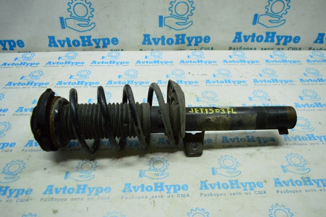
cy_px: 108
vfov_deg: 43.5
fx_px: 271
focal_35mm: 30
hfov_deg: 62.0
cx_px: 163
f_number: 4
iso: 6400
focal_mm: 20
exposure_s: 1/1000
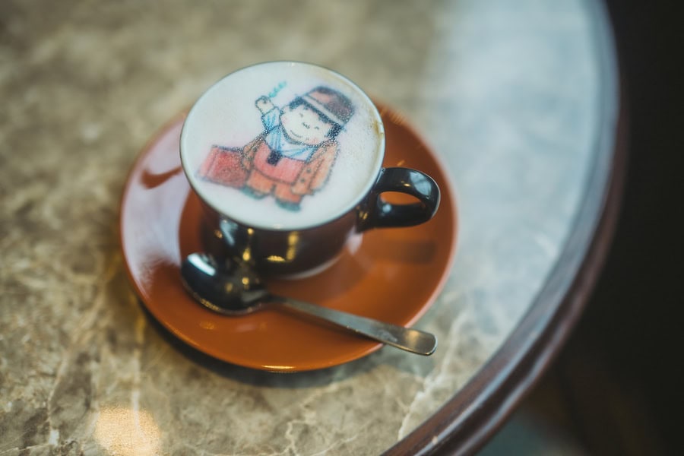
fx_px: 950
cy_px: 228
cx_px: 342
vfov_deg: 27.0
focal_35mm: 50
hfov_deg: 39.6
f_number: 1.2
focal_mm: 50
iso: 400
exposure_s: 1/3200
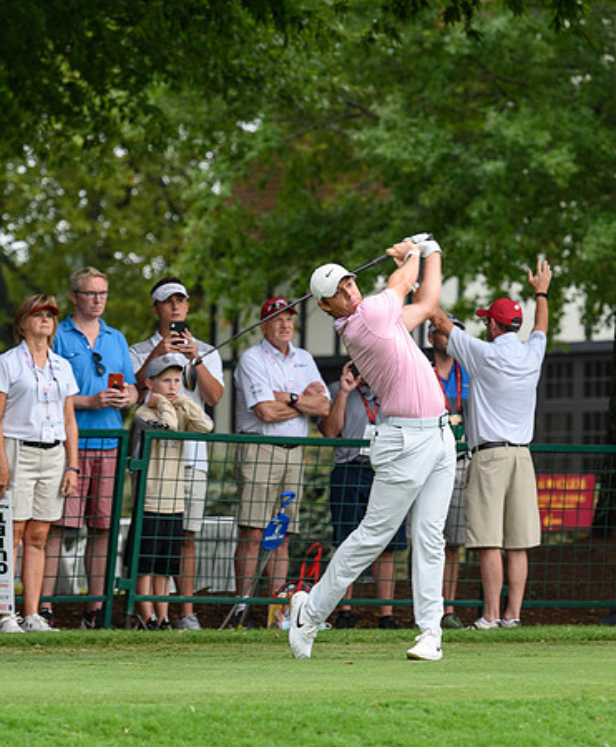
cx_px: 309
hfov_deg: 6.0
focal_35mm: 263
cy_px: 389
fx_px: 5893
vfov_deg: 7.3
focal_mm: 175
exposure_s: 1/200
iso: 2000
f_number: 4.5
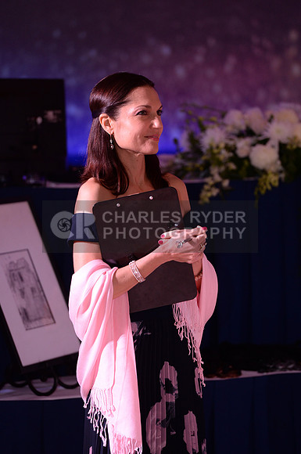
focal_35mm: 200
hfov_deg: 6.8
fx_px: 2516
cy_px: 227
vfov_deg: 10.3
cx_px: 150
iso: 1600
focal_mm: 200
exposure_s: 1/250
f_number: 3.5
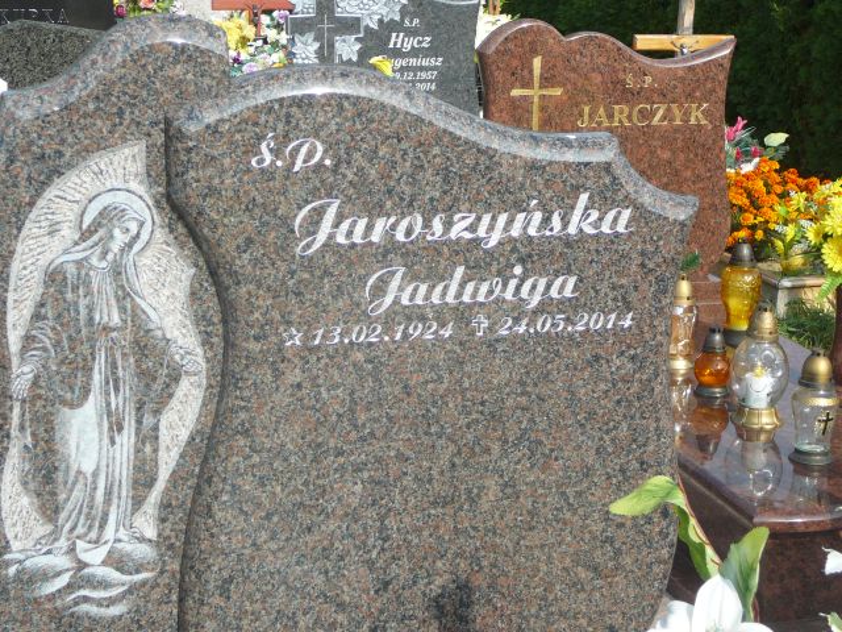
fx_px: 1727
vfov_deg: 20.7
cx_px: 421
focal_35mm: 71
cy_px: 316
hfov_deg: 27.4
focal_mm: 10.5
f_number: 3.7
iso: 80
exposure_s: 1/640
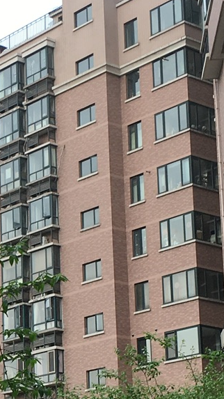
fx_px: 1194
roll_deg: +0.5
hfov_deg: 10.4
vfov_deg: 18.7
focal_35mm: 113
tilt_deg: +11.7
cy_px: 354
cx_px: -96
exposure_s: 1/131
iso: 25
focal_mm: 4.15
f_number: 2.2
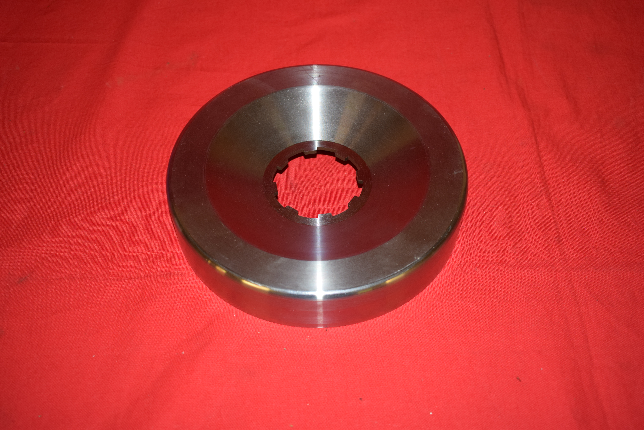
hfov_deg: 47.9
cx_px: 322
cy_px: 215
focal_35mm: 40
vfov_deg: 33.0
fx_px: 725
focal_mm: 27
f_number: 5
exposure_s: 1/125
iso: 640
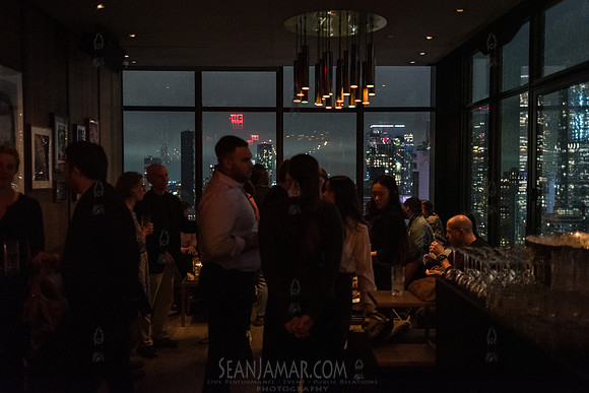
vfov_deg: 37.8
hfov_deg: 54.3
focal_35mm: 35
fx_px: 574
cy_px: 196
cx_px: 294
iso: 8000
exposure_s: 1/160
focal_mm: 35
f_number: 2.2
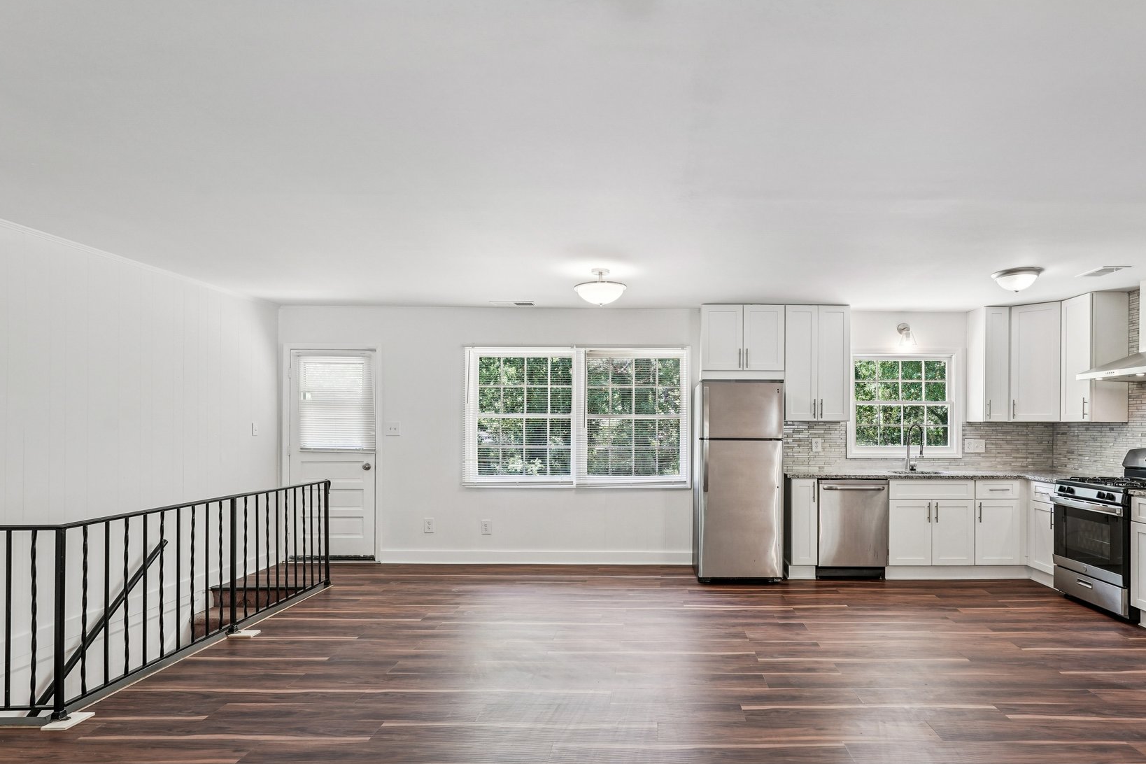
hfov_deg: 83.3
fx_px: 637
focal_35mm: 20
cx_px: 666
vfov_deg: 61.8
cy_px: 417
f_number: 8
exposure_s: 1/20
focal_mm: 16
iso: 800
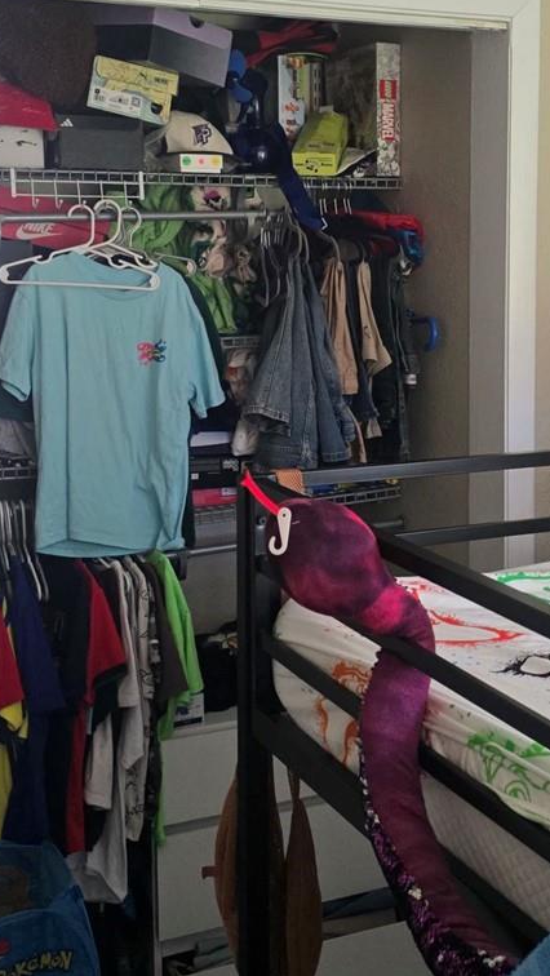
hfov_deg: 22.5
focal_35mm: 53
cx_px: 394
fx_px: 1372
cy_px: 390
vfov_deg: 39.0
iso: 640
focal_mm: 6.3
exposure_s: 1/120
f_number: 1.7
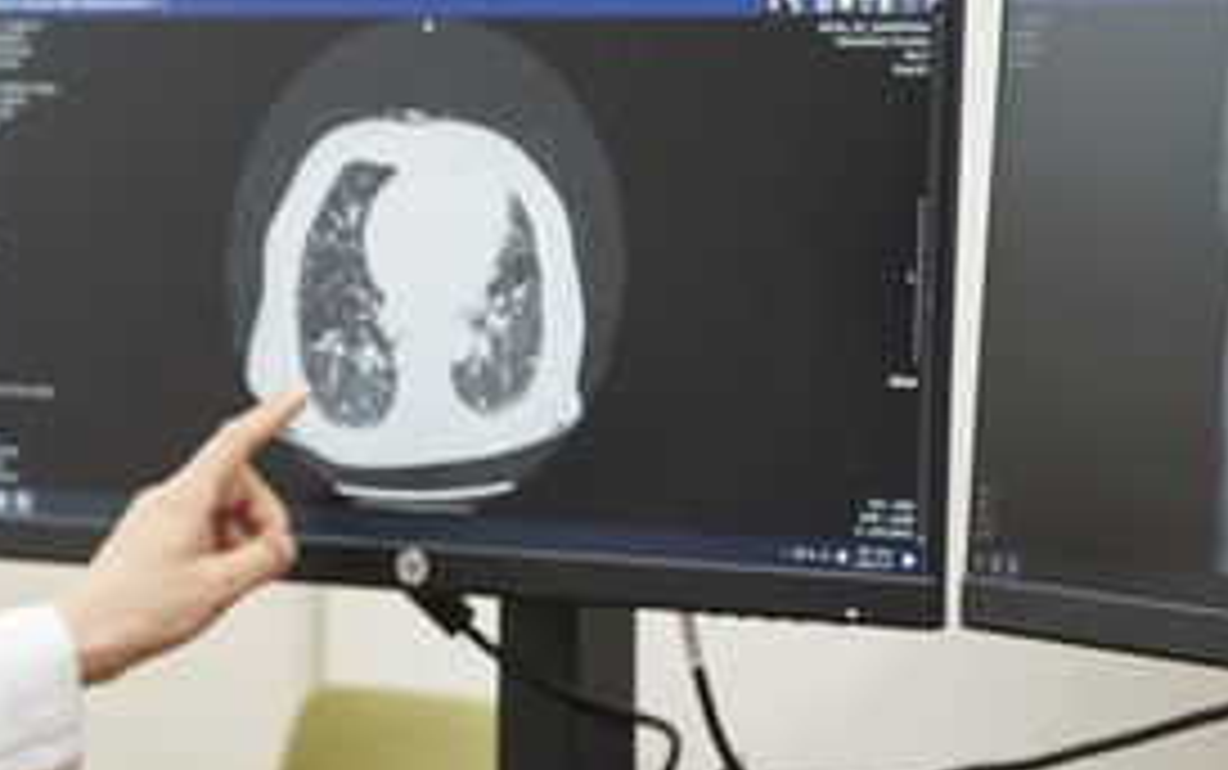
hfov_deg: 11.4
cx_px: -76
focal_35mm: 181
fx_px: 6061
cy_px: 437
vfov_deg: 7.3
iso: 1250
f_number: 4.5
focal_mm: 77
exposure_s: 1/80
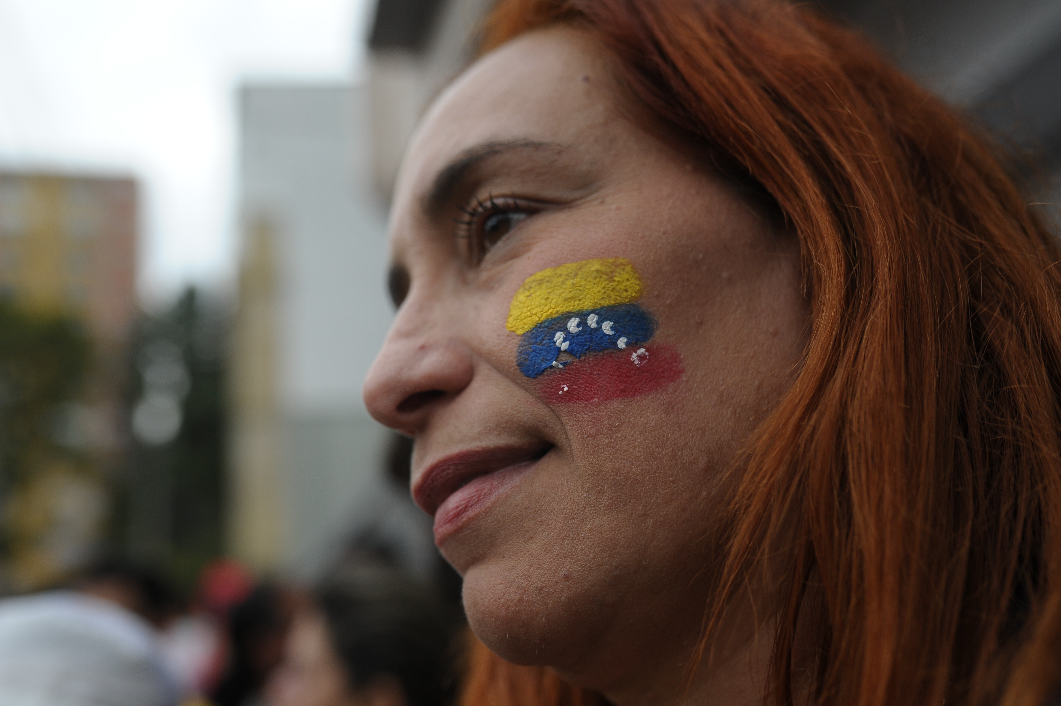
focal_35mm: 35
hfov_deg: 54.5
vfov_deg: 37.8
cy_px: 353
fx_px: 1031
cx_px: 530
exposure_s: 1/4000
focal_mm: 35
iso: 1000
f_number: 2.8
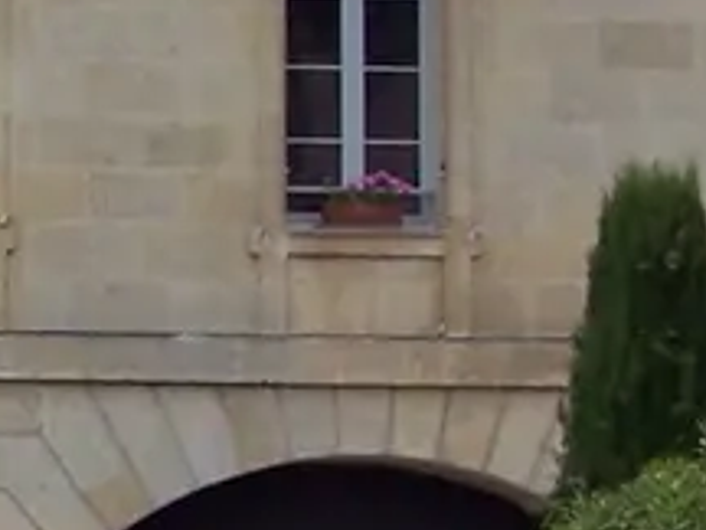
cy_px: 249
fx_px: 4589
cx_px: -46
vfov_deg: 6.6
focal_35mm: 225
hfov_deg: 8.7
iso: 80
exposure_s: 1/500
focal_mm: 6.3
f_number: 4
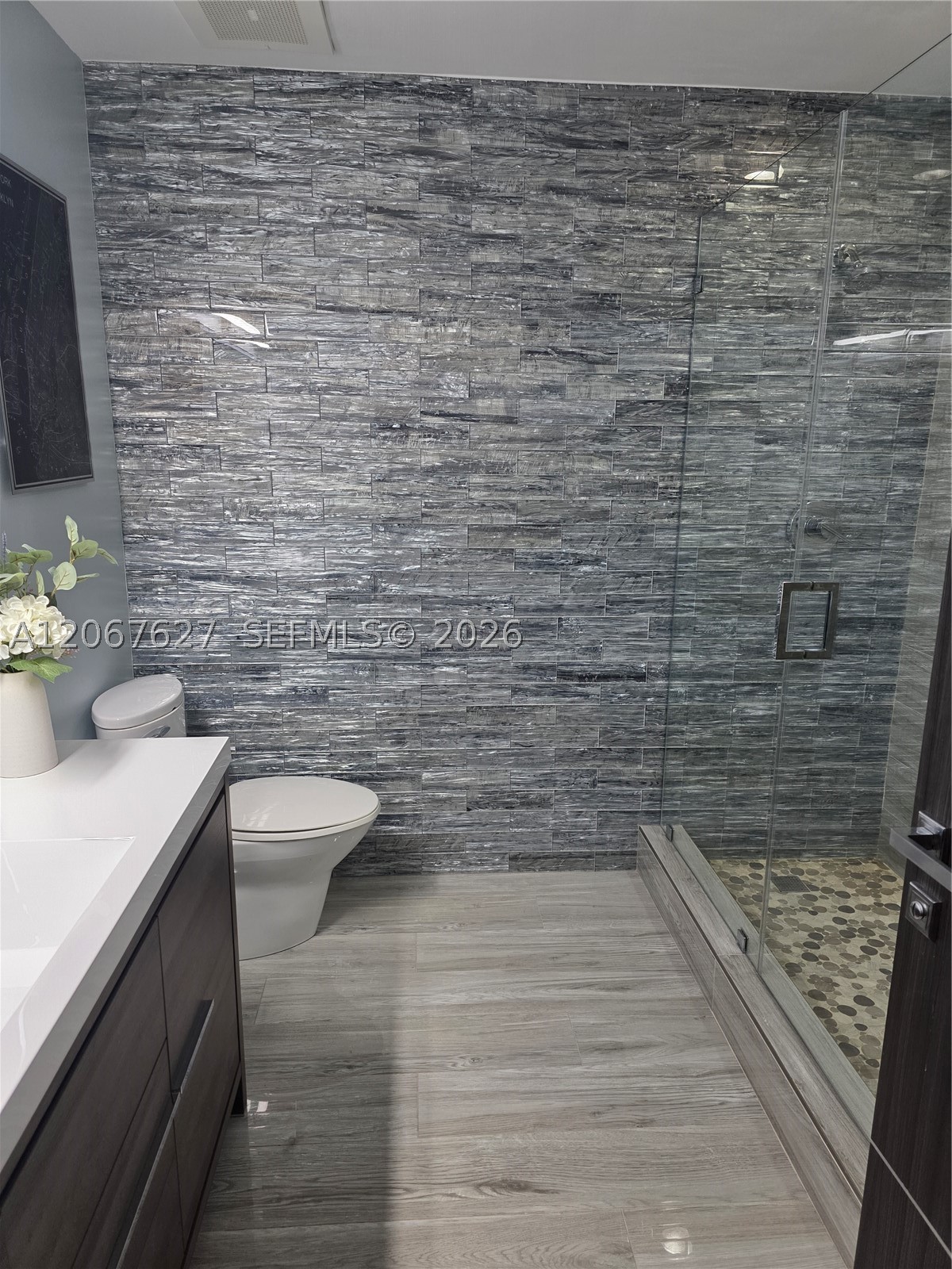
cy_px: 634
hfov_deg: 58.9
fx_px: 843
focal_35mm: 23
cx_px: 476
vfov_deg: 73.9
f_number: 1.7
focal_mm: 6.3
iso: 160
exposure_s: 1/120
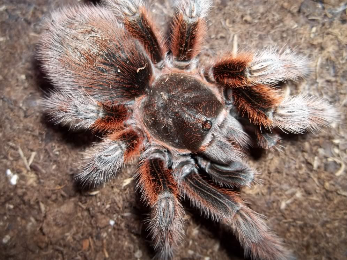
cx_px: 173
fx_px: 341
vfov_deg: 41.8
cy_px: 129
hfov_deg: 54.0
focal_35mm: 34
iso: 64
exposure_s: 1/30
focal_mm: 5.9
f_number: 3.3
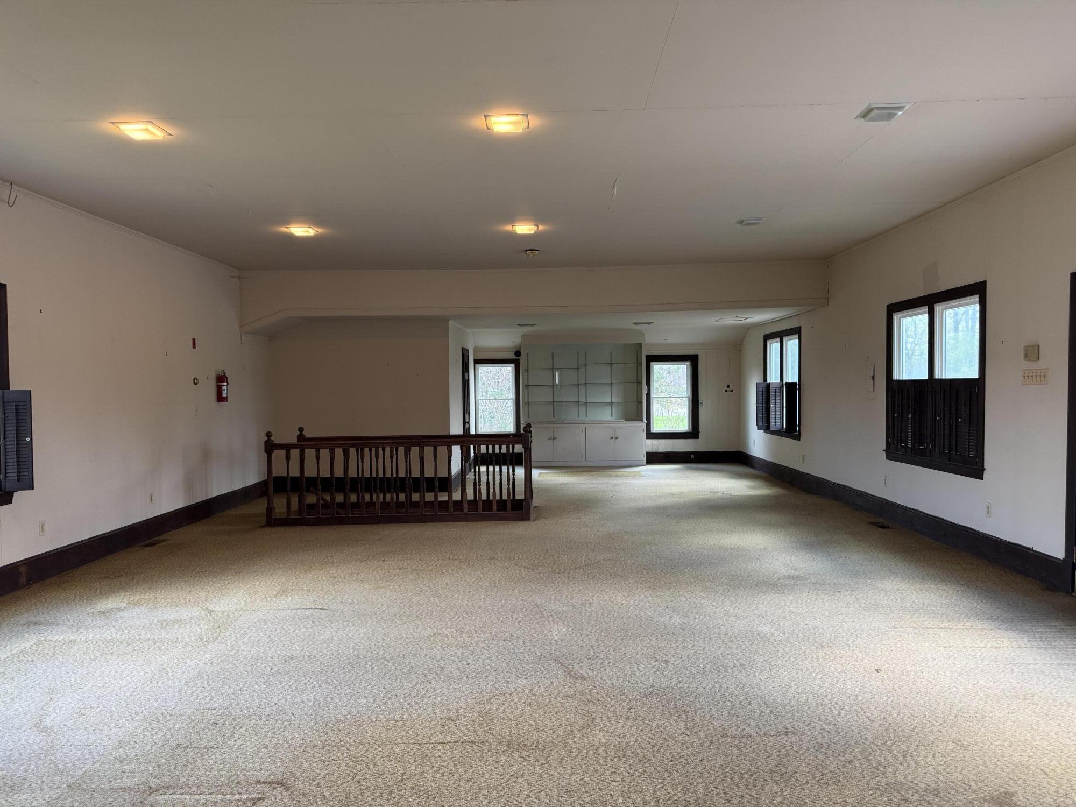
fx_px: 746
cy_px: 404
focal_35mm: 24
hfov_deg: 71.6
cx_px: 538
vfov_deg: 56.8
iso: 250
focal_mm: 6.76
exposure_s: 1/120
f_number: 1.78
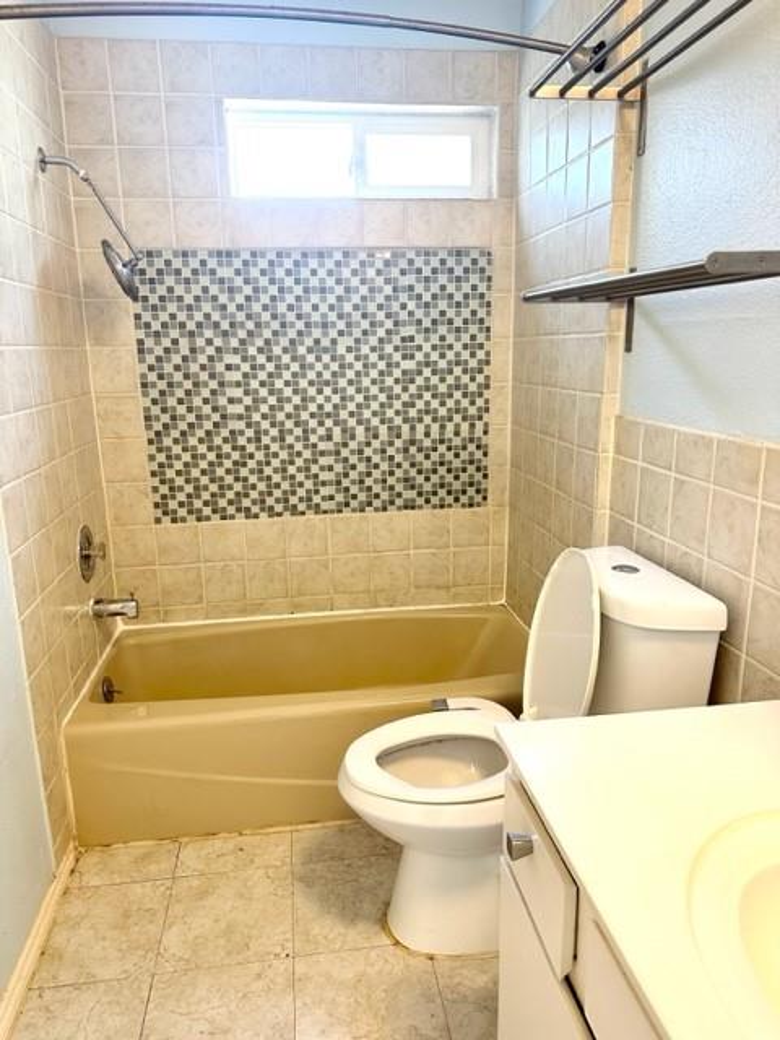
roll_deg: +1.5
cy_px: 520
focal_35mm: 24
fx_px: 721
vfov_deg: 71.6
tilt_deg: -14.3
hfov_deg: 56.8
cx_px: 390
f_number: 1.78
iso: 200
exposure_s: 1/60
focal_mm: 6.86
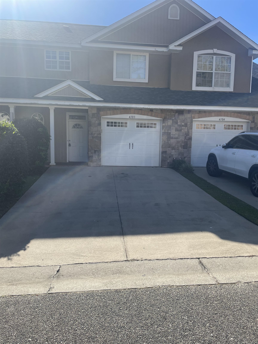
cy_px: 172
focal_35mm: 26
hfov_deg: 53.1
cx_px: 129
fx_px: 258
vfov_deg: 67.3
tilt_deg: -5.3
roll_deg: -1.2
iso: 32
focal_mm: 4.2
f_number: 1.6
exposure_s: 1/2564
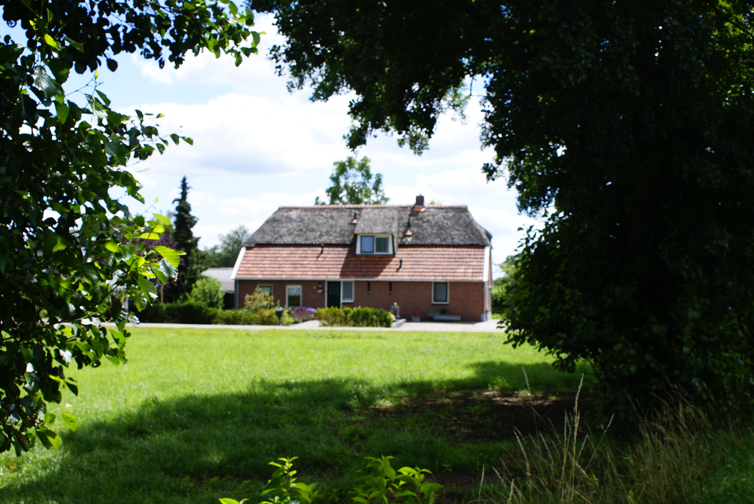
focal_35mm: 45
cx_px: 377
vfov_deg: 29.9
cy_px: 252
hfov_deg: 43.6
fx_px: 944
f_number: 8
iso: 100
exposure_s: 1/160
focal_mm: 30
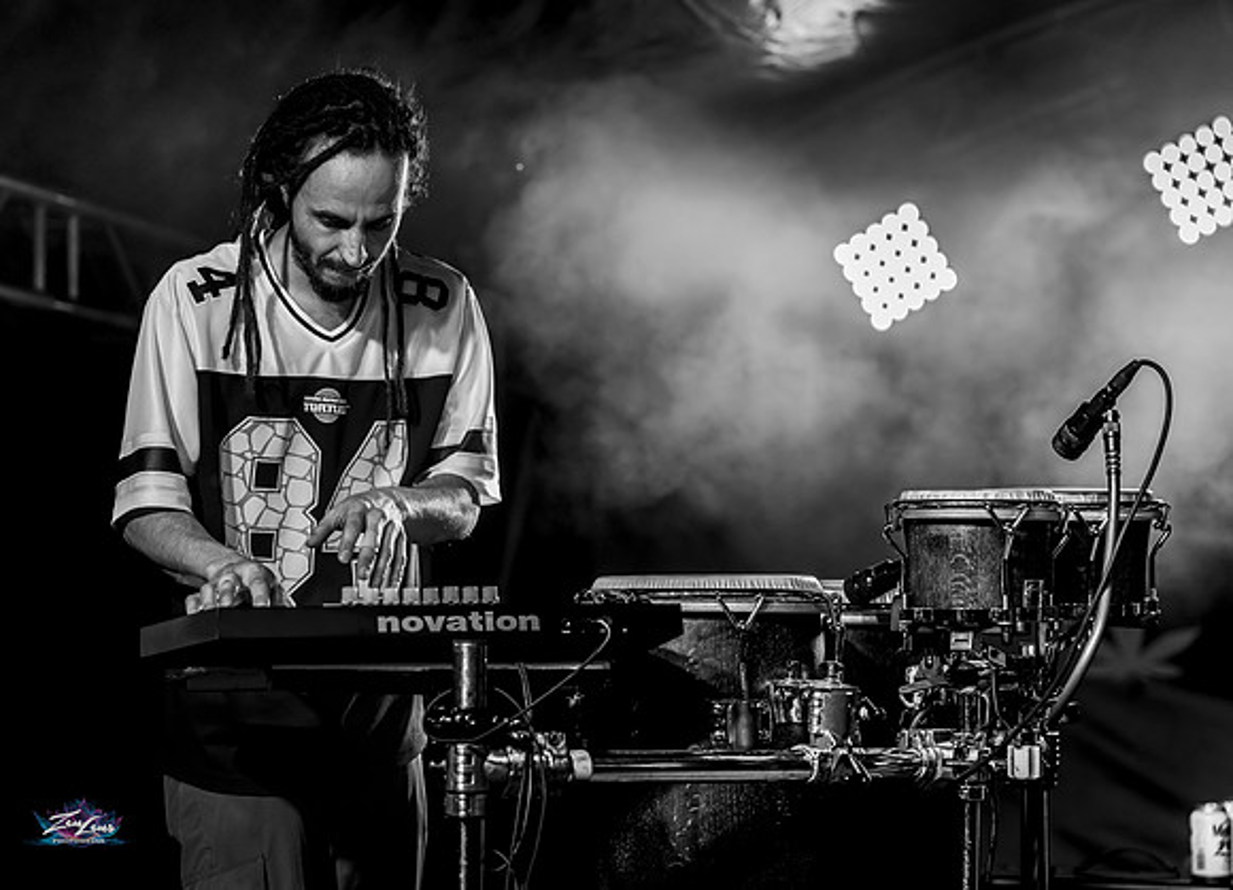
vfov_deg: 17.8
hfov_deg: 24.4
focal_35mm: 81
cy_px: 435
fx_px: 2850
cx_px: 541
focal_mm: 73
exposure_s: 1/400
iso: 1250
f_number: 2.8
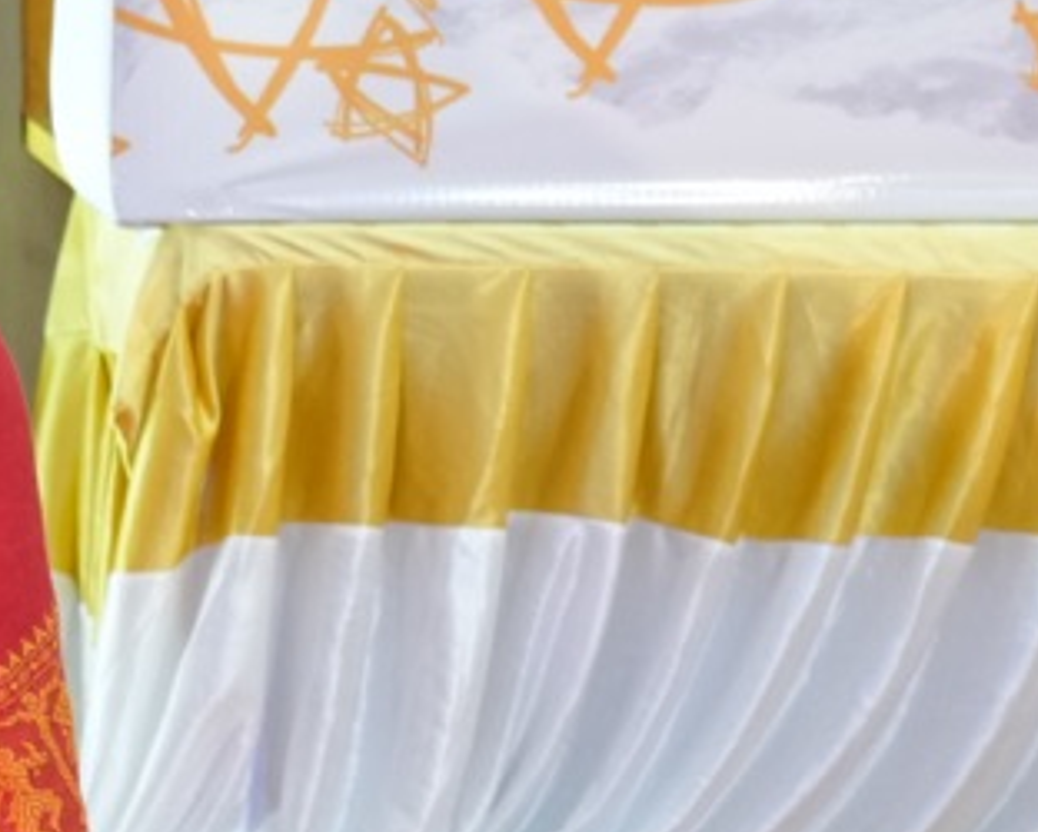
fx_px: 11896
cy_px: -689
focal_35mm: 387
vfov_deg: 4.0
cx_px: -1098
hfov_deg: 4.9
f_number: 4
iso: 800
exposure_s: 1/160
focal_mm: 67
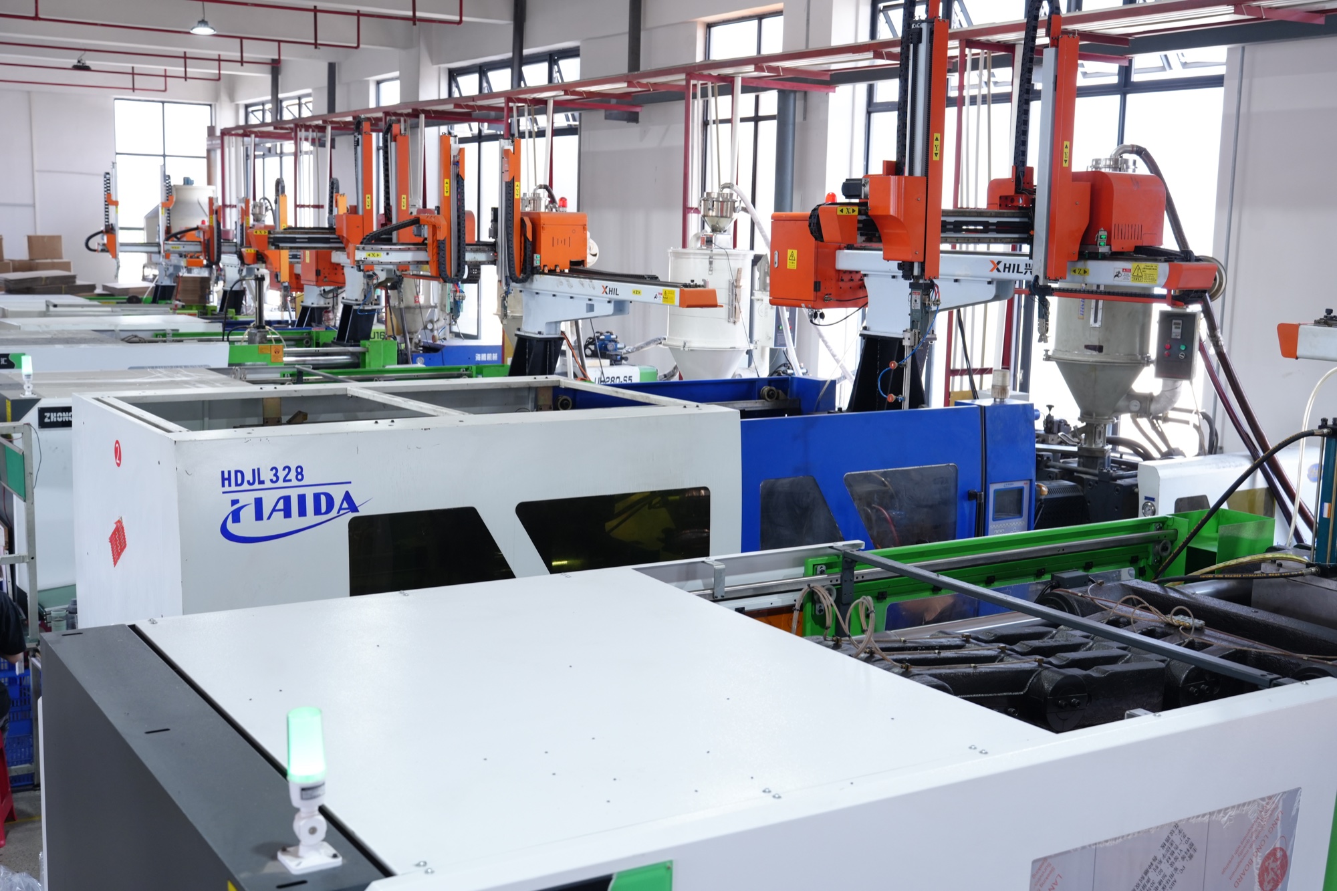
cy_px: 446
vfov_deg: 33.4
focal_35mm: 40
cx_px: 668
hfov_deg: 48.5
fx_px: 1485
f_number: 5.6
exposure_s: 1/80
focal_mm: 40
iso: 800
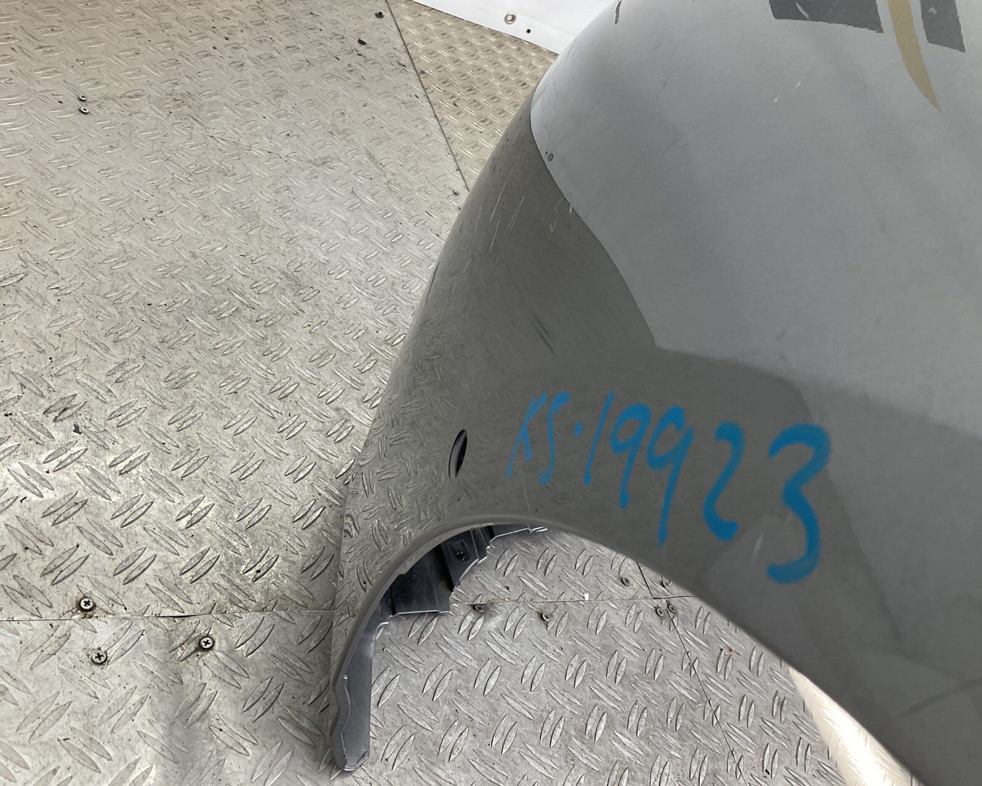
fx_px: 901
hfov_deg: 57.1
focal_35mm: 31
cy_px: 391
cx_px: 525
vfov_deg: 47.1
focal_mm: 3
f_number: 1.8
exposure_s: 1/100
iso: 20
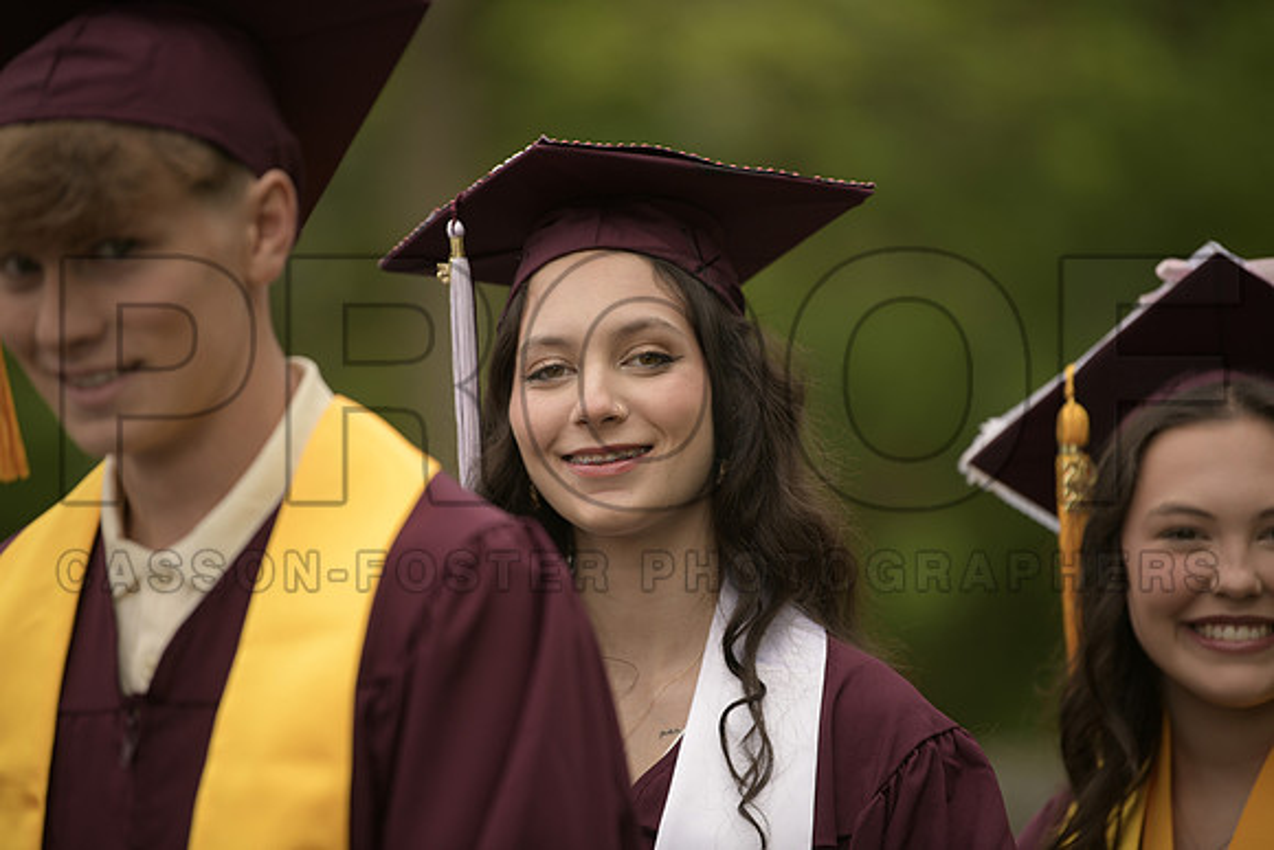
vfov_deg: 6.9
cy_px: 425
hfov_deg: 10.3
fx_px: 7079
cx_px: 637
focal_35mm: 200
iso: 200
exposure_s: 1/250
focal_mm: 200
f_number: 2.8
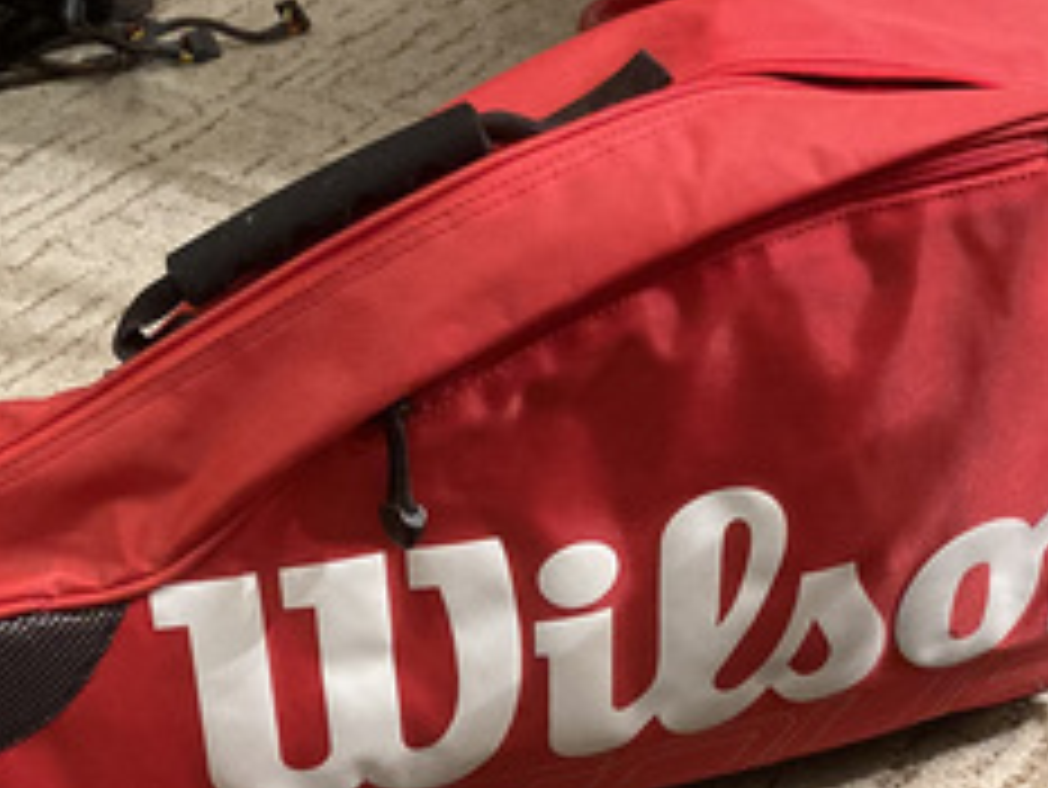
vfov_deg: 19.3
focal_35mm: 72
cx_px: 576
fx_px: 2181
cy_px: 932
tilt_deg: -44.7
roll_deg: +2.7
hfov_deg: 27.0
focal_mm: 3.99
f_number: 1.8
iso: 400
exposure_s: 1/33
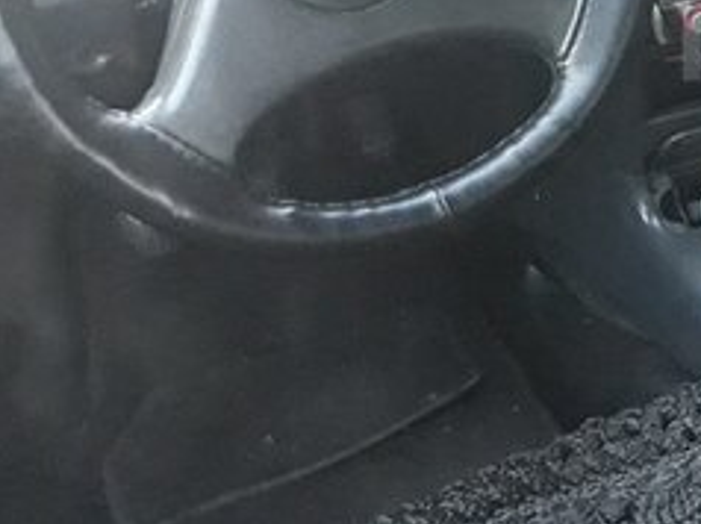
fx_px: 1517
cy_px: 37
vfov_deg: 19.2
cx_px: 960
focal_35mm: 75
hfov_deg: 22.6
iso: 640
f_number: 1.7
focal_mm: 3.71
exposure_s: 1/25
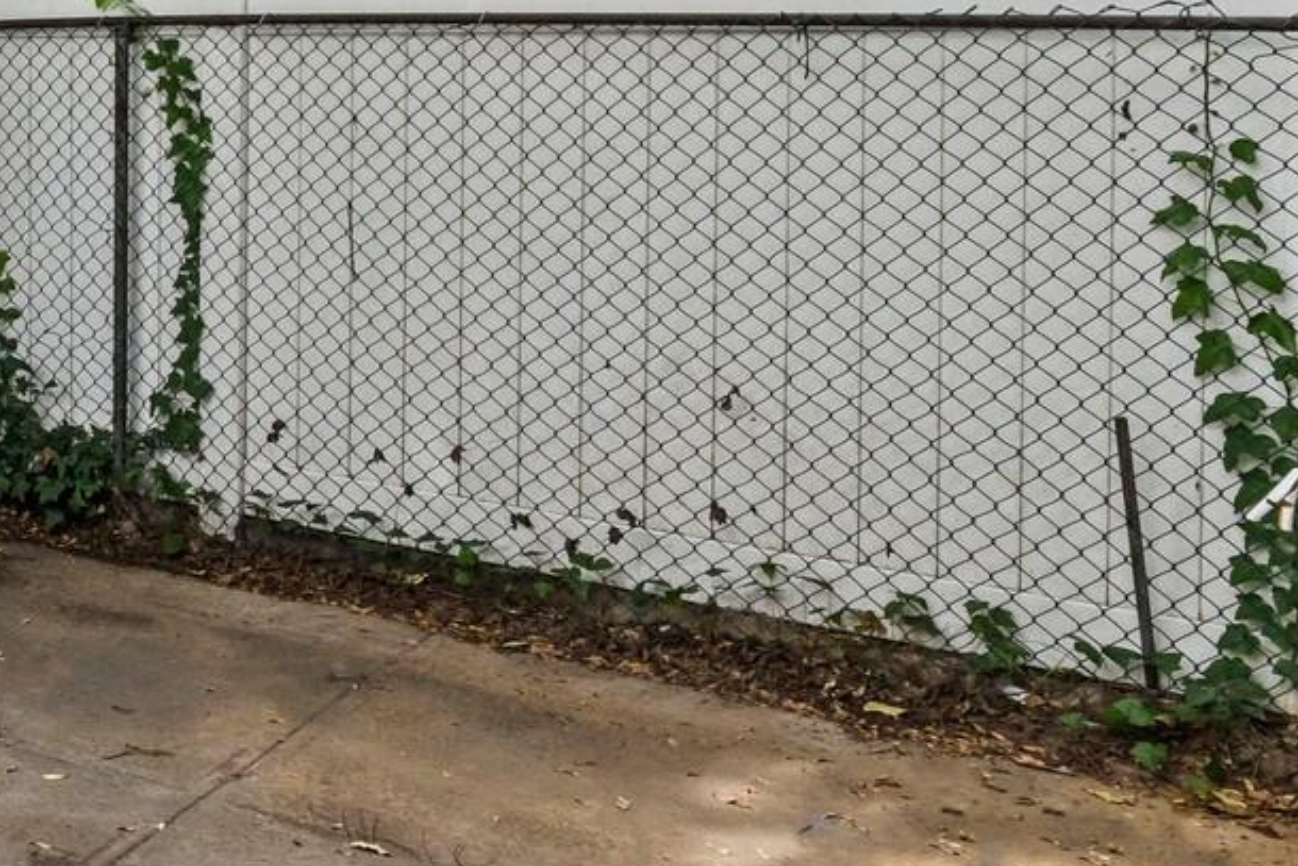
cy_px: 84
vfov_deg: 27.6
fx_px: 1695
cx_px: -675
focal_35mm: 47
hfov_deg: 27.6
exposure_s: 1/400
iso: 1000
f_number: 10
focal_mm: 14
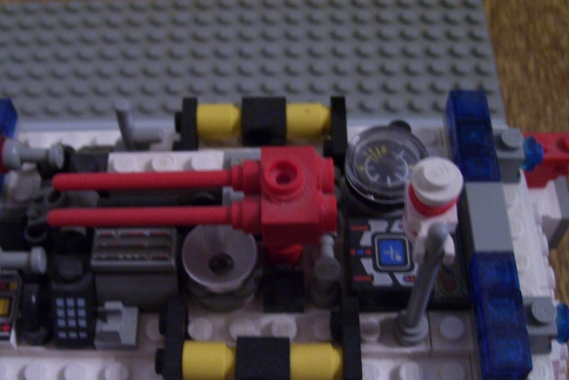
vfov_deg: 26.9
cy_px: 246
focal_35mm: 50
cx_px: 240
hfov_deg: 39.5
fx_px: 790
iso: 160
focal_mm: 6
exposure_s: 1/8
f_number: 2.7
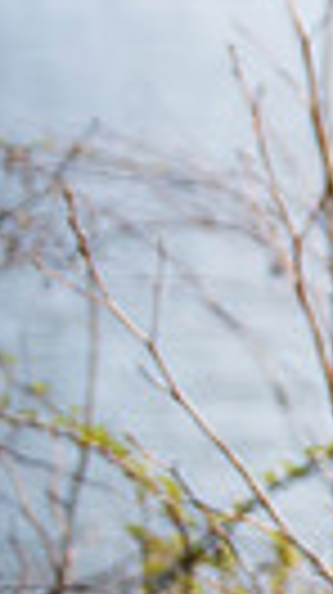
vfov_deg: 4.2
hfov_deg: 2.3
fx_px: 7995
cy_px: 16
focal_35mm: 508
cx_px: 1269
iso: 100
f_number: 2.8
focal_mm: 110
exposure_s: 1/640
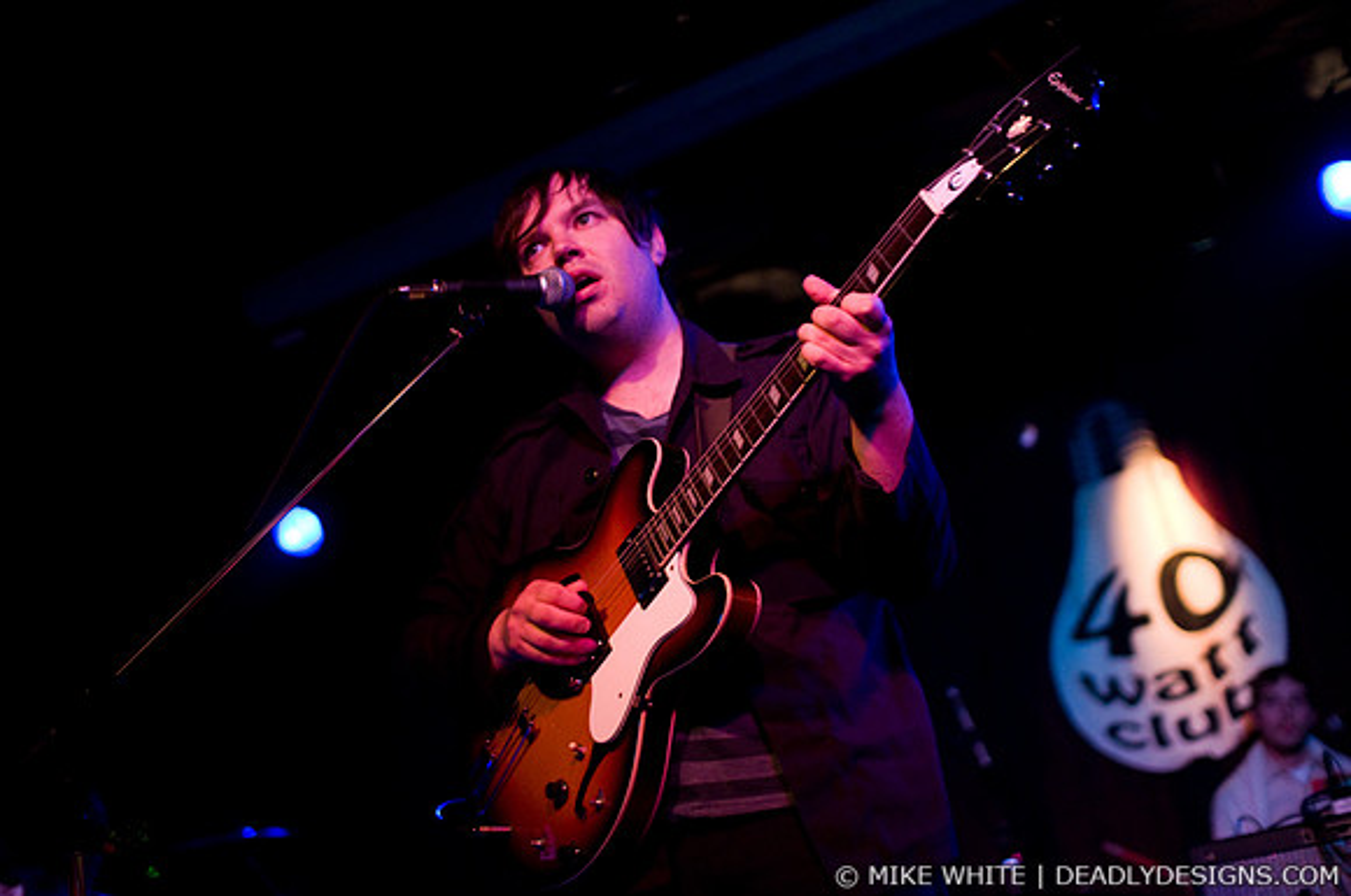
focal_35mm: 45
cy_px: 448
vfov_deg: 29.8
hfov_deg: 43.7
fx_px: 1686
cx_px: 676
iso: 1000
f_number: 1.8
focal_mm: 30
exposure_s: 1/60
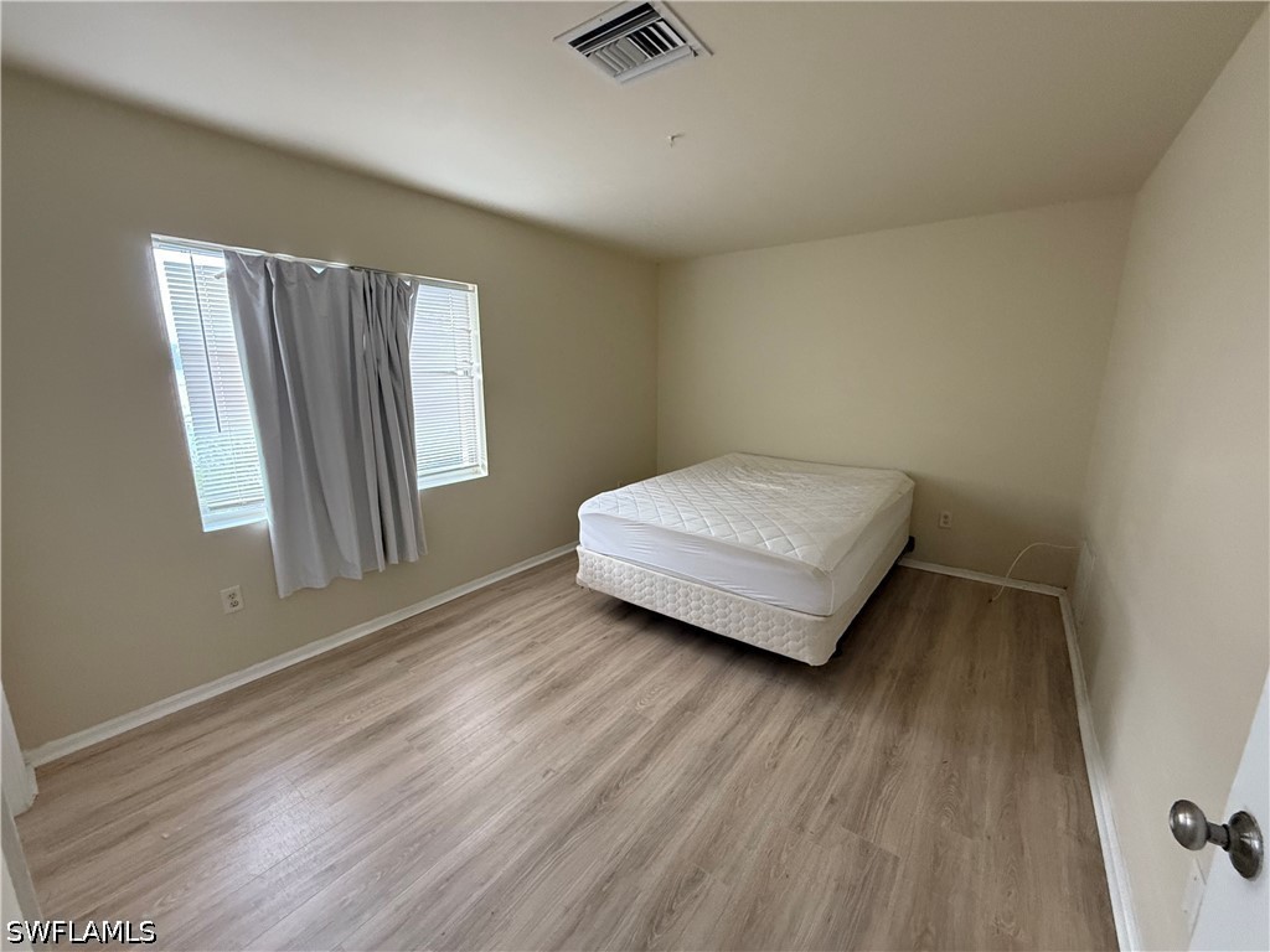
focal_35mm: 14
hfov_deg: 102.1
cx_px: 635
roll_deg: +0.3
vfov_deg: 85.7
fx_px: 514
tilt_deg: -11.6
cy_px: 476
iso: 400
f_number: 2.2
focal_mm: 2.22
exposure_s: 1/60
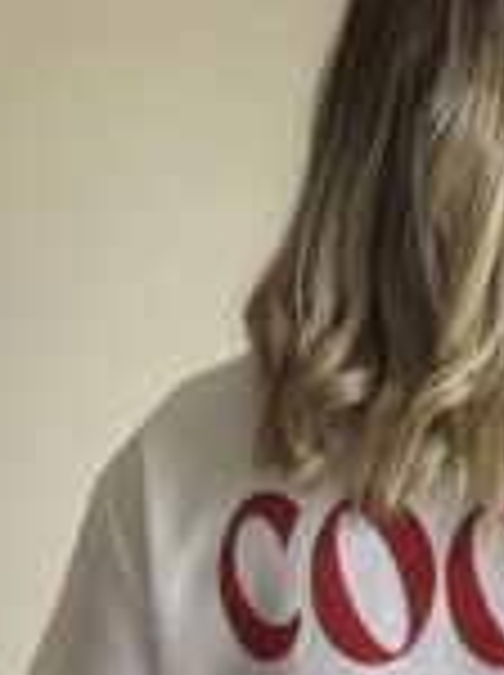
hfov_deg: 10.6
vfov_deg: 13.8
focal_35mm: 139
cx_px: 459
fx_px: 2706
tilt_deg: -5.6
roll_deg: -0.2
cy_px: 824
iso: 40
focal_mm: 6
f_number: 2
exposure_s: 1/122
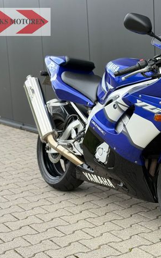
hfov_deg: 18.5
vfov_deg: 29.8
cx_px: 146
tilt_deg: -9.4
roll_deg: +1.6
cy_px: 131
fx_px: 484
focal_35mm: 69
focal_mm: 6.76
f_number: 1.78
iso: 64
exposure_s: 1/611
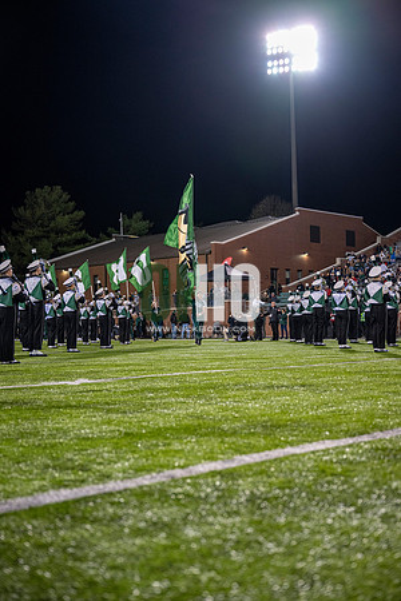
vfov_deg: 41.9
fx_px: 785
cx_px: 200
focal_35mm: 47
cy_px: 300
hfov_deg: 28.6
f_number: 3.2
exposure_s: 1/500
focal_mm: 47
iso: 1250
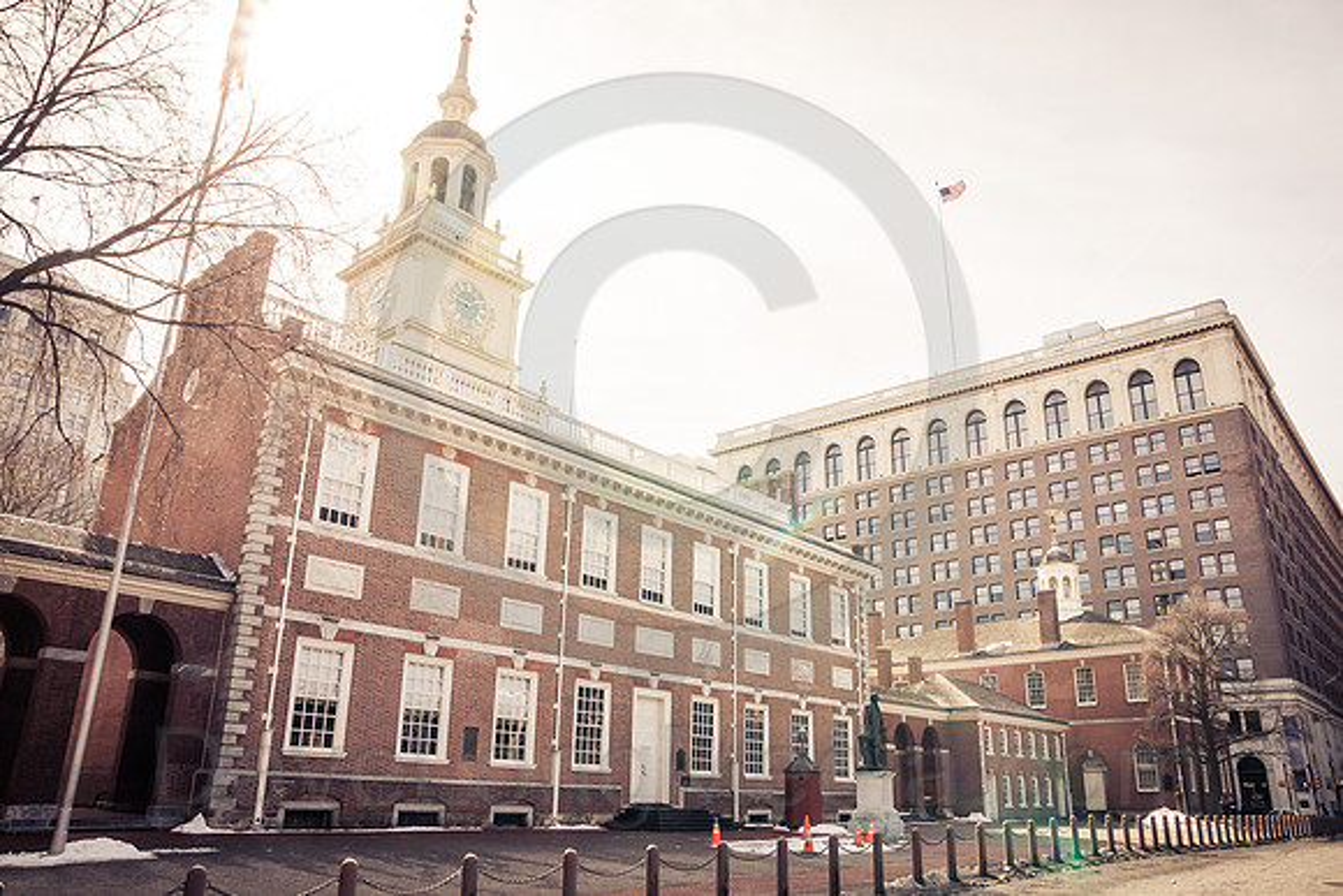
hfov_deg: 70.4
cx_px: 672
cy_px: 448
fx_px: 951
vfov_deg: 50.4
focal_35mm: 26
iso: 100
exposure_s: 1/125
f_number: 11
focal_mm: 17
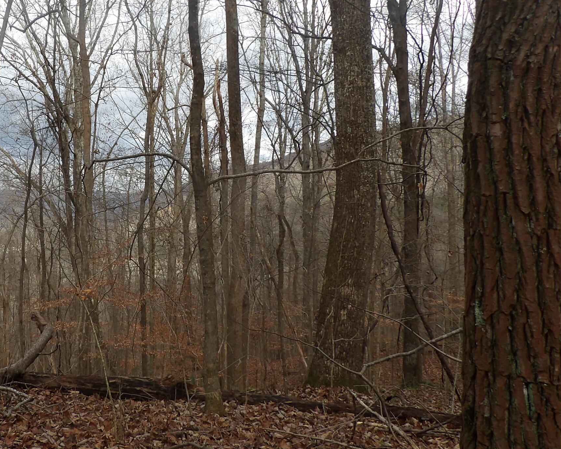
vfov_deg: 36.3
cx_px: 133
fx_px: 681
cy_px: 177
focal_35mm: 41
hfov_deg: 43.2
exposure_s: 1/414
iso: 100
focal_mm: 4.3
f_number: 3.2
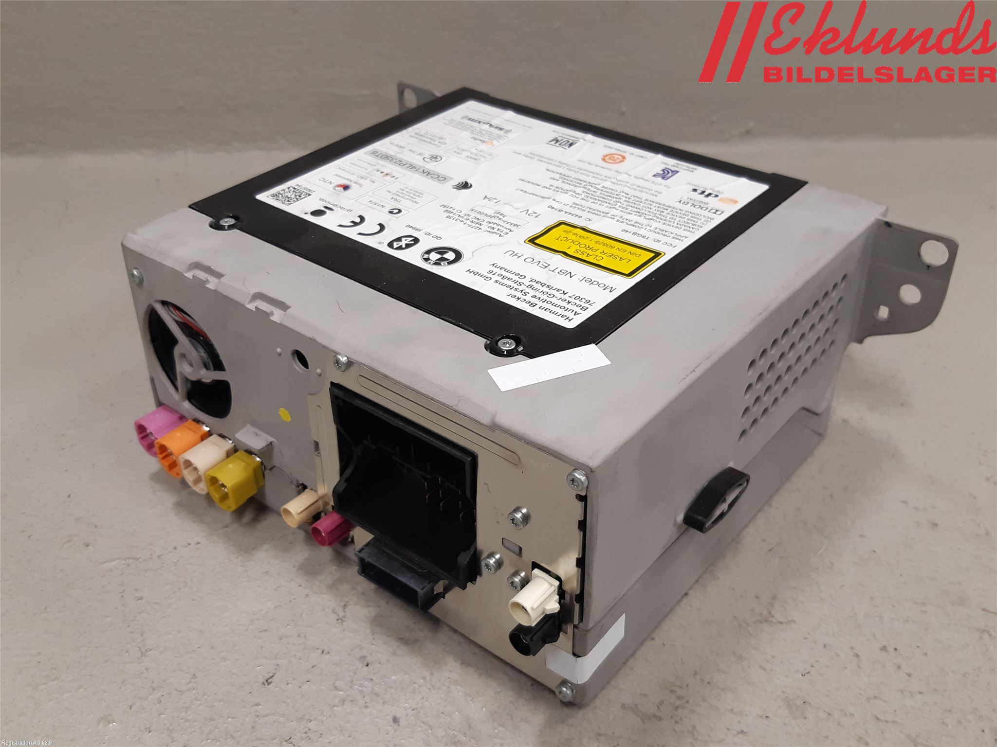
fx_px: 749
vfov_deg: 53.1
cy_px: 374
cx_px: 498
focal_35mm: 26
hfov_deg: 67.3
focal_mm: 3.93
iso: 125
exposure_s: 1/50
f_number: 1.7
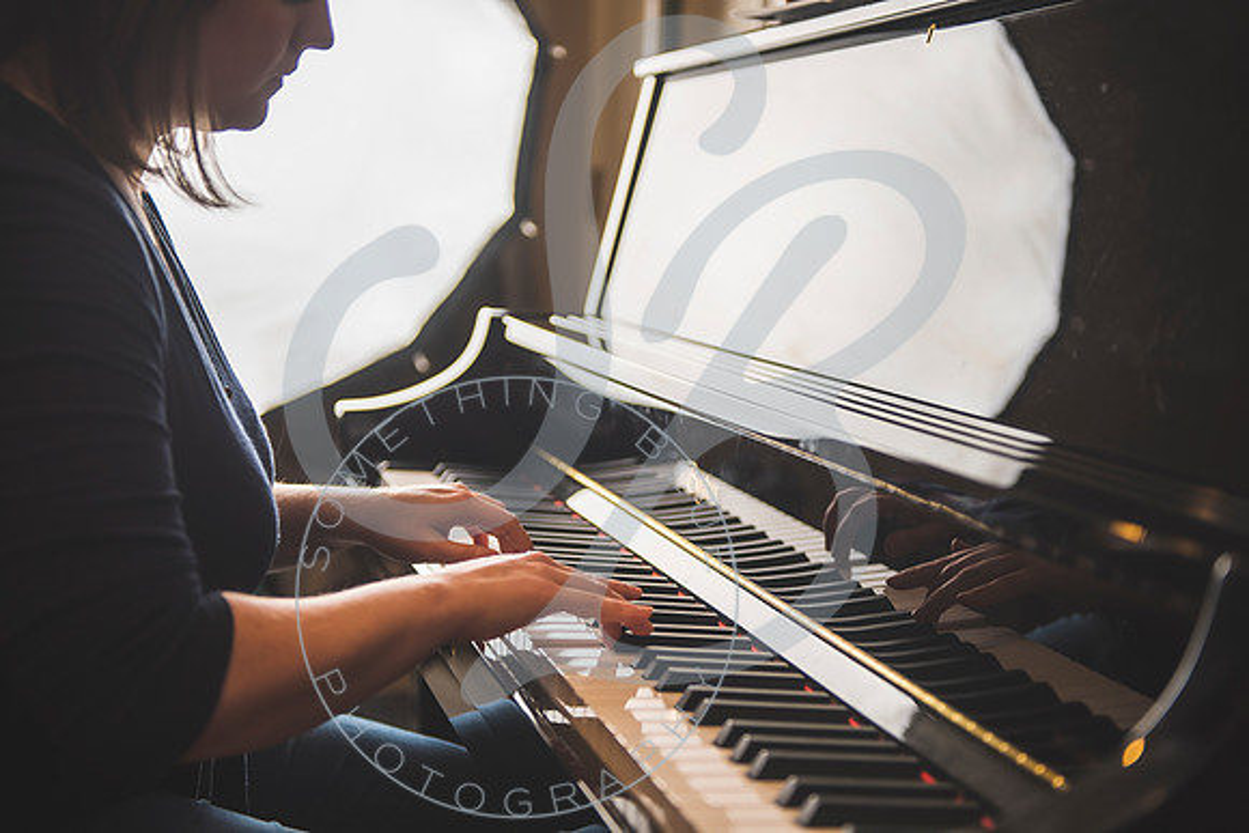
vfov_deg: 27.0
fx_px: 1735
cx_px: 624
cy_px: 416
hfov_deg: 39.6
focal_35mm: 50
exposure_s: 1/125
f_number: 2.8
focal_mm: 50
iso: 100
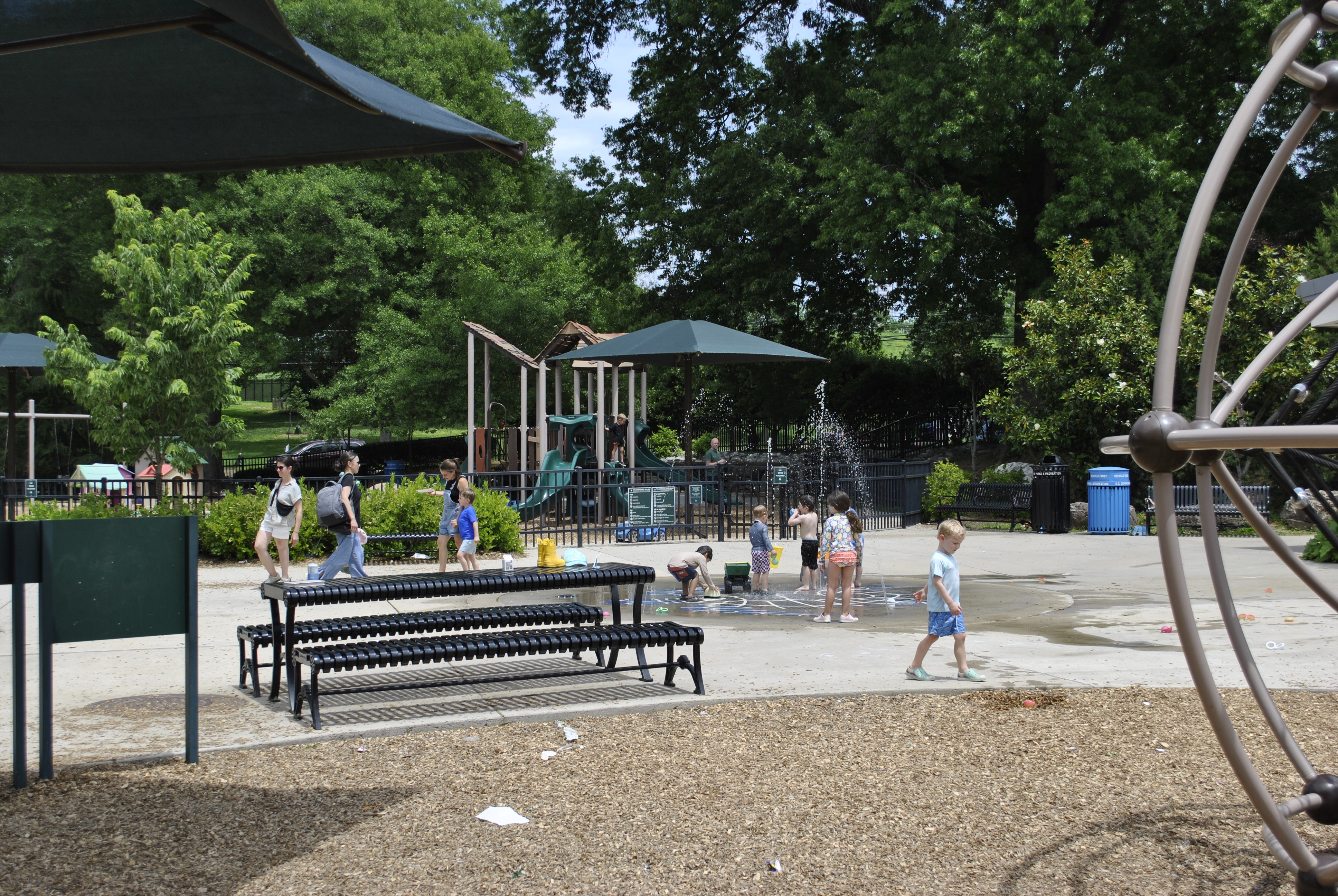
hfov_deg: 43.6
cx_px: 669
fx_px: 1674
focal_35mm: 45
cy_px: 448
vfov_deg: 29.9
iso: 100
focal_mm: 30
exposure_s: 1/500
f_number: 5.6
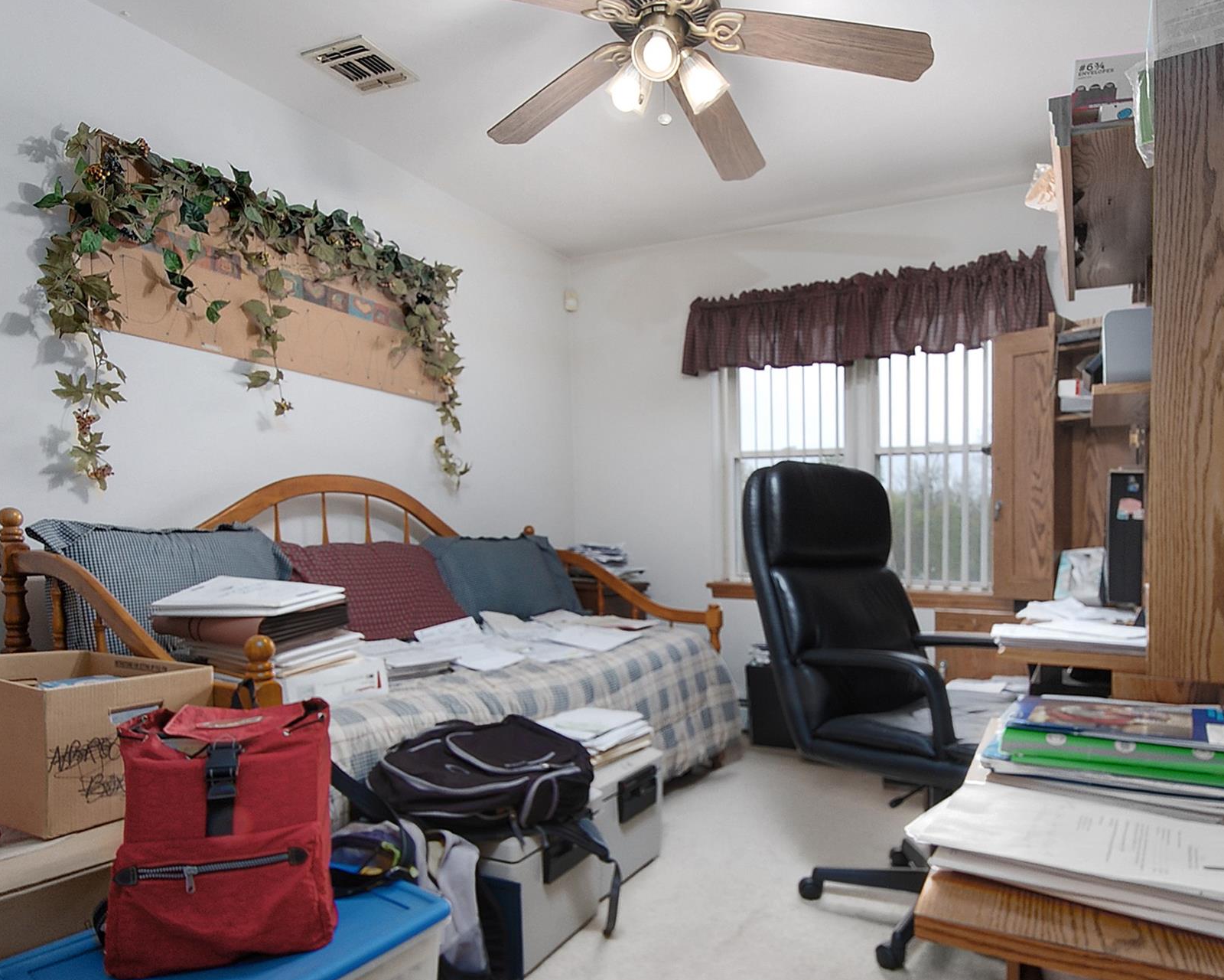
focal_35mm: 18
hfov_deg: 86.4
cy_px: 508
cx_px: 610
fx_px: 652
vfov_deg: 73.8
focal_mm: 10
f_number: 14
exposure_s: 1/50
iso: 400
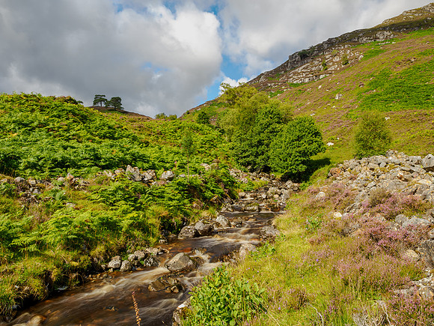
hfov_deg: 63.4
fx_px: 351
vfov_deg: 49.7
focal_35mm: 28
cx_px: 217
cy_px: 163
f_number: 7.1
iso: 100
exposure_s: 1/1.67
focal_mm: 14
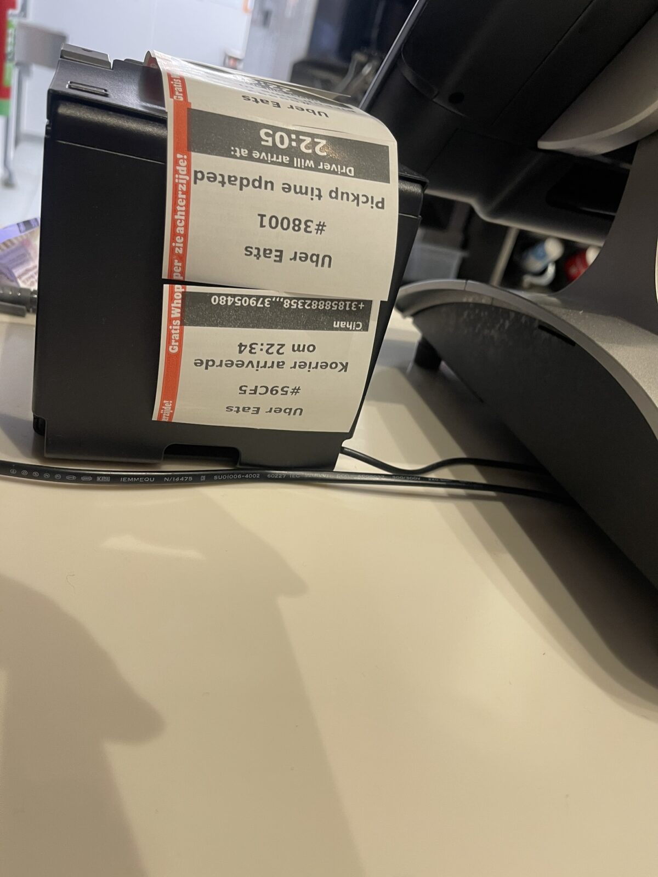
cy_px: 438
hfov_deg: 54.9
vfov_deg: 69.4
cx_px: 329
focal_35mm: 25
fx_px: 634
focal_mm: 5.1
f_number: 1.6
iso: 125
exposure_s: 1/50
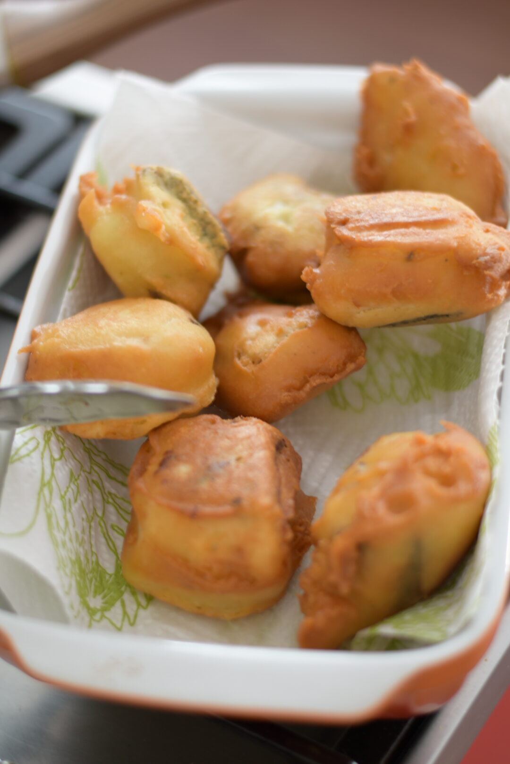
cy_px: 382
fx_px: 1594
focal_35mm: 75
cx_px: 255
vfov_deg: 27.0
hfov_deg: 18.2
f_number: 1.8
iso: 100
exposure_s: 1/8
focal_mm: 50
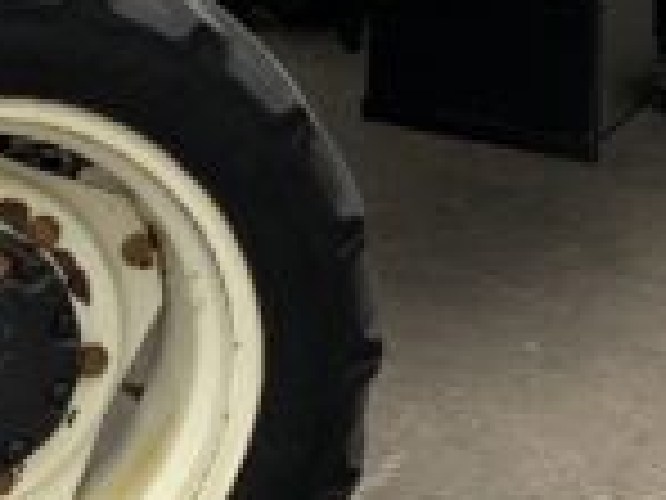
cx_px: 544
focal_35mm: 201
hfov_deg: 9.8
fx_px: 3867
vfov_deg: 7.2
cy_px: -378
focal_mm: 3
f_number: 1.8
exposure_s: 1/190
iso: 16
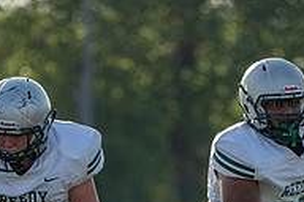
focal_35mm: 1208
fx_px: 10200
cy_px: 302
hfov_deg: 1.7
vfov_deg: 1.1
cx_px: 162
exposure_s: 1/1250
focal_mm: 400
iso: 400
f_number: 5.6
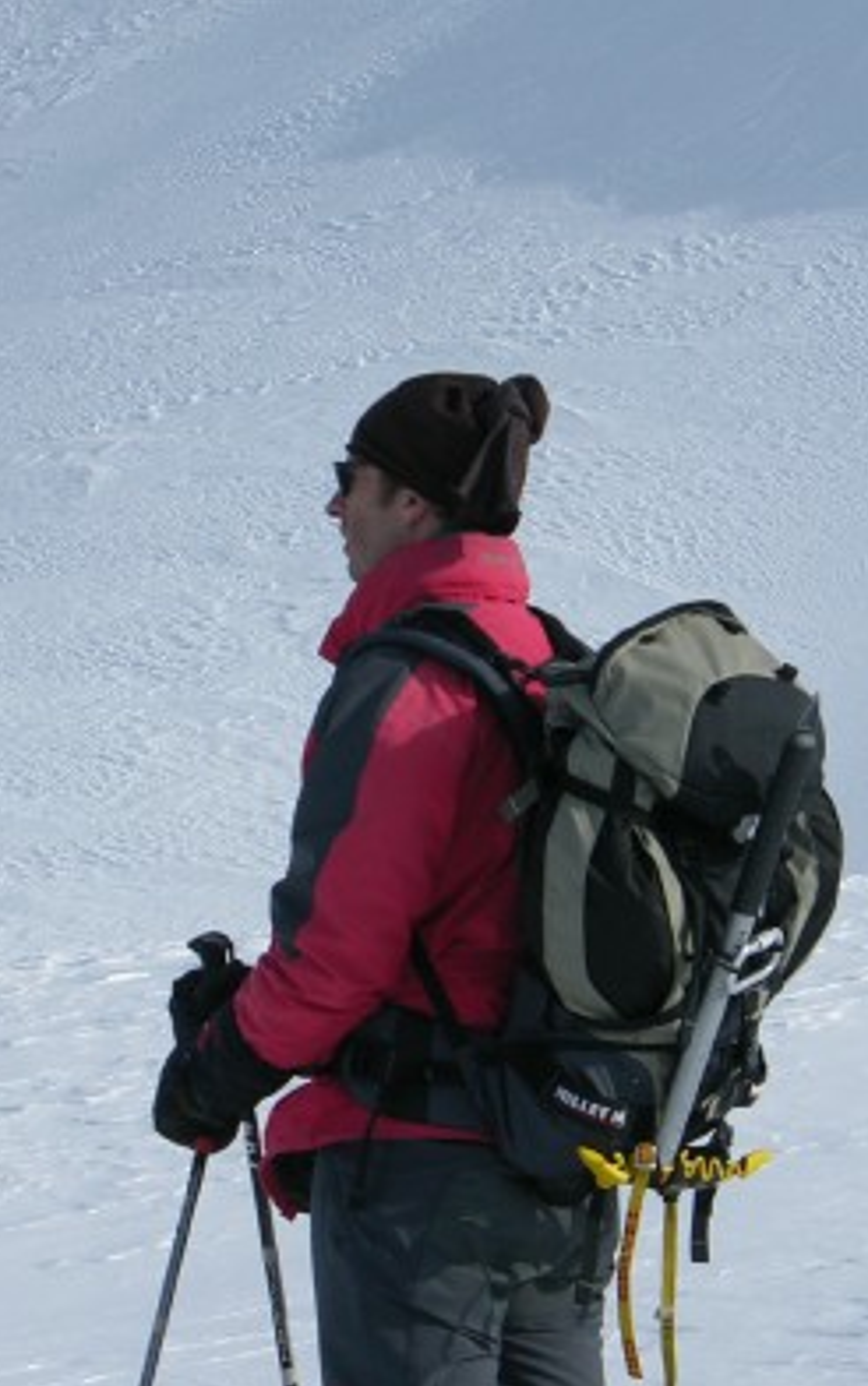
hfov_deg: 6.3
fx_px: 7826
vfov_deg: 10.1
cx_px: 480
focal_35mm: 207
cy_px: 892
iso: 50
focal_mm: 25.4
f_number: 5.8
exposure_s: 1/434
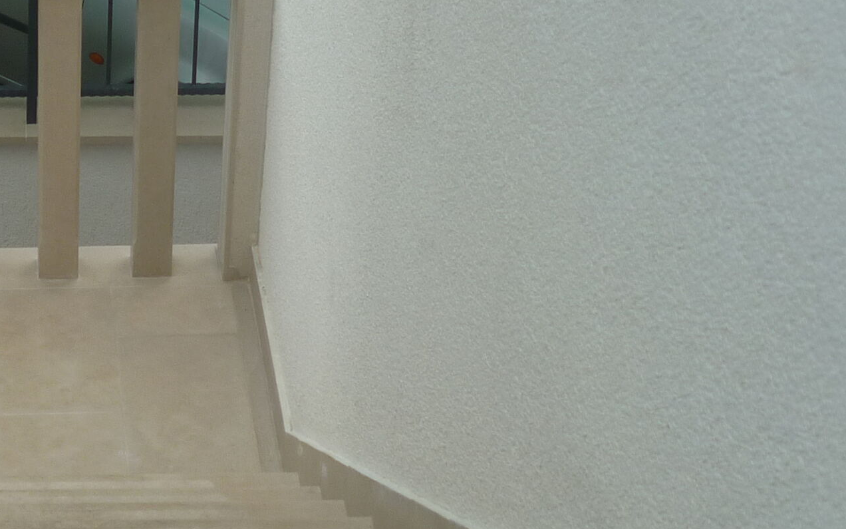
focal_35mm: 105
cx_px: -40
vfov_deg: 12.4
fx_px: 2421
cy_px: 404
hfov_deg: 19.2
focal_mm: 7.4
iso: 80
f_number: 3.1
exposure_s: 1/500
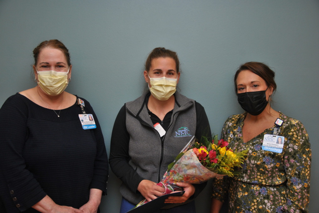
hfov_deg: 53.1
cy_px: 106
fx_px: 319
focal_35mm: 36
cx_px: 160
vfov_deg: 37.0
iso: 200
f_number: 4
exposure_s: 1/60
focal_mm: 24
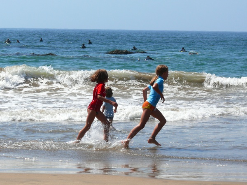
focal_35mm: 158
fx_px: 1127
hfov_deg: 12.5
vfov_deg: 9.4
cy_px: 92
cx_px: 124
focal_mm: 29.9
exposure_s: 1/400
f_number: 6.3
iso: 100
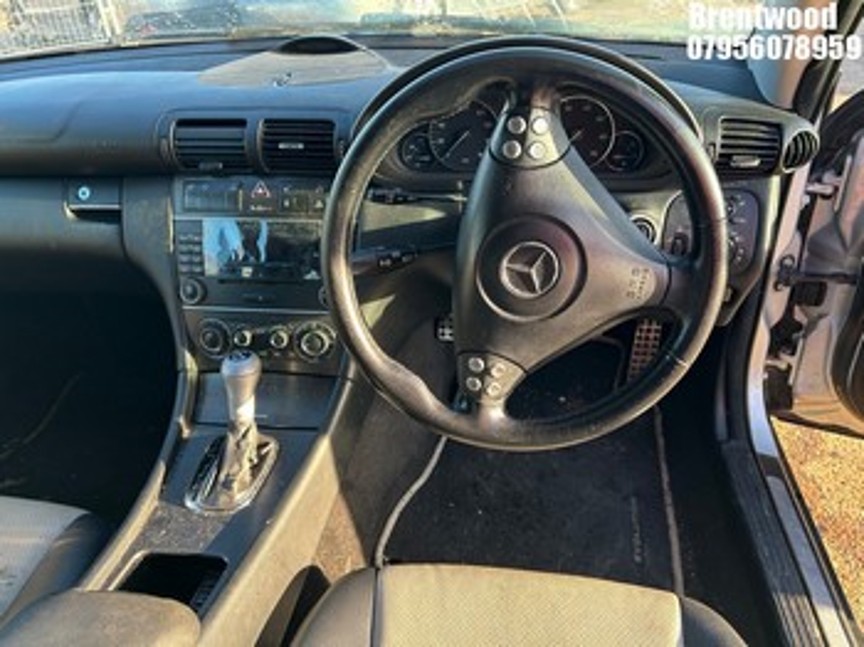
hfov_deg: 67.3
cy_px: 324
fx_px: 649
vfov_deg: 53.0
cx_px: 432
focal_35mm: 26
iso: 64
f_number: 1.5
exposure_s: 1/121
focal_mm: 5.7
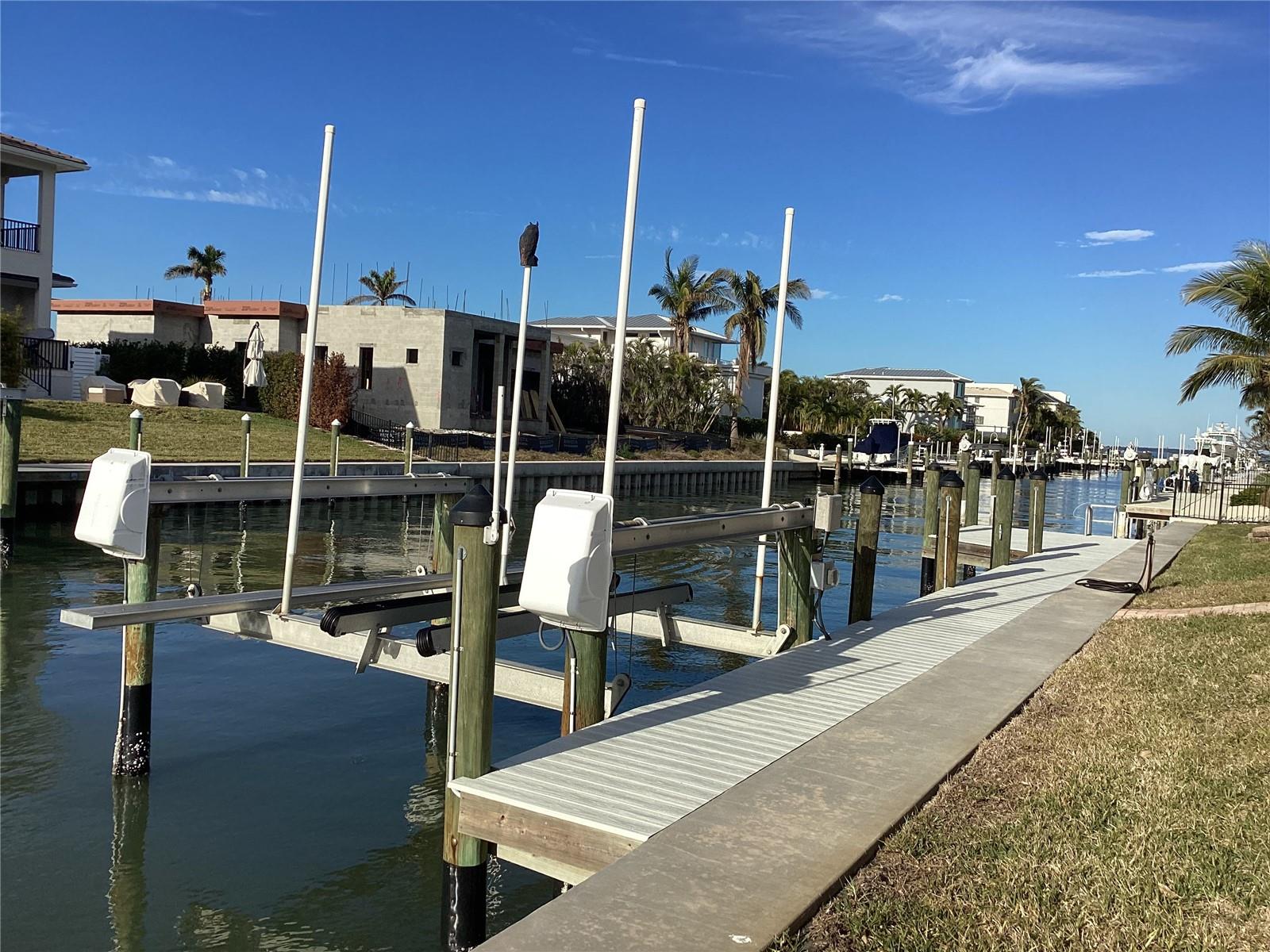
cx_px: 635
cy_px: 476
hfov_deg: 58.4
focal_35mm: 31
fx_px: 1137
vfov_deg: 45.4
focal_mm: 3.3
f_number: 2.4
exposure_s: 1/1852
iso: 25
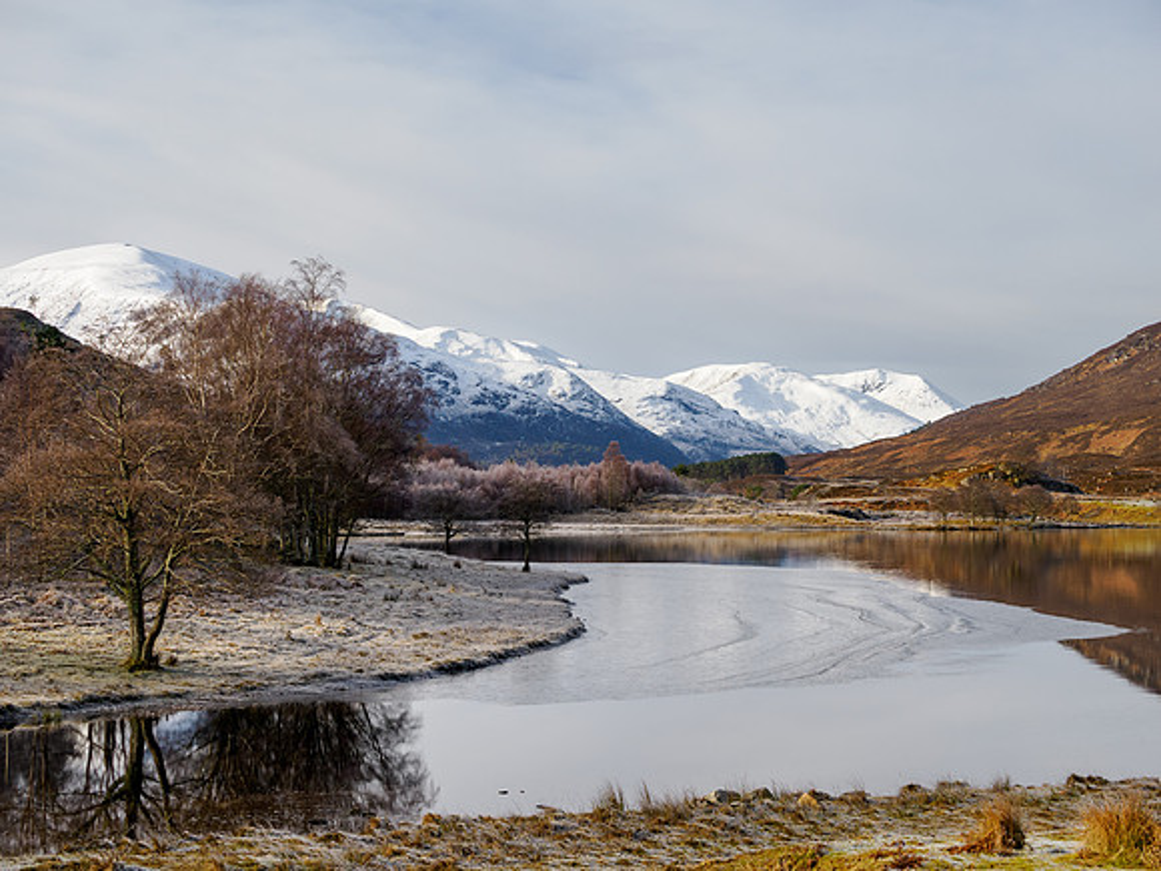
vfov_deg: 18.4
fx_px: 2683
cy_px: 436
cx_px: 580
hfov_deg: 24.4
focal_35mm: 80
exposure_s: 1/200
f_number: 5.6
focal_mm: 40
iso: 200
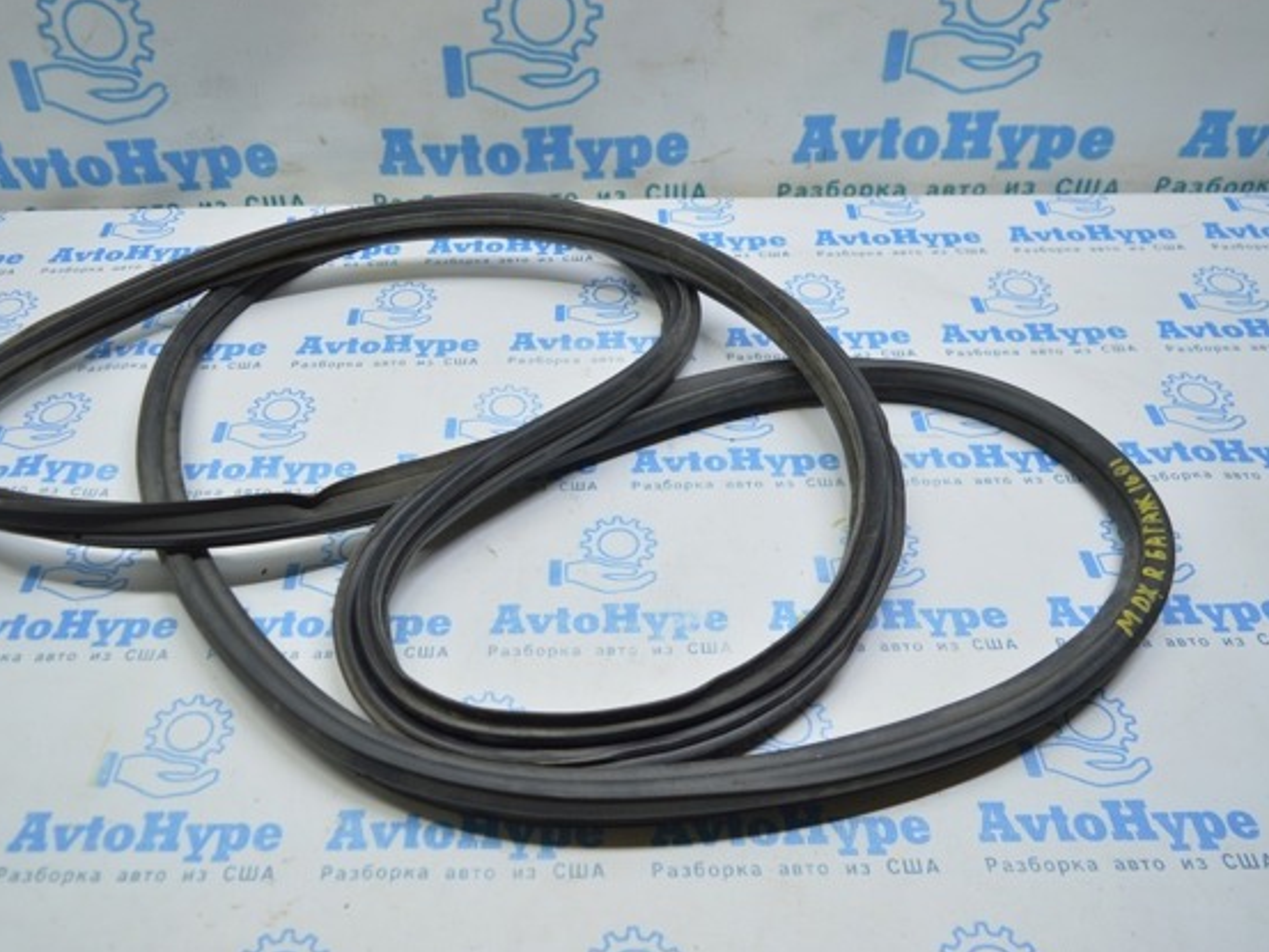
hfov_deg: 59.7
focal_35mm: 30
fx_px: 1100
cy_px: 476
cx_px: 544
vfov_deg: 46.8
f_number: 3.5
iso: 400
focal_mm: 18
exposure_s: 1/80
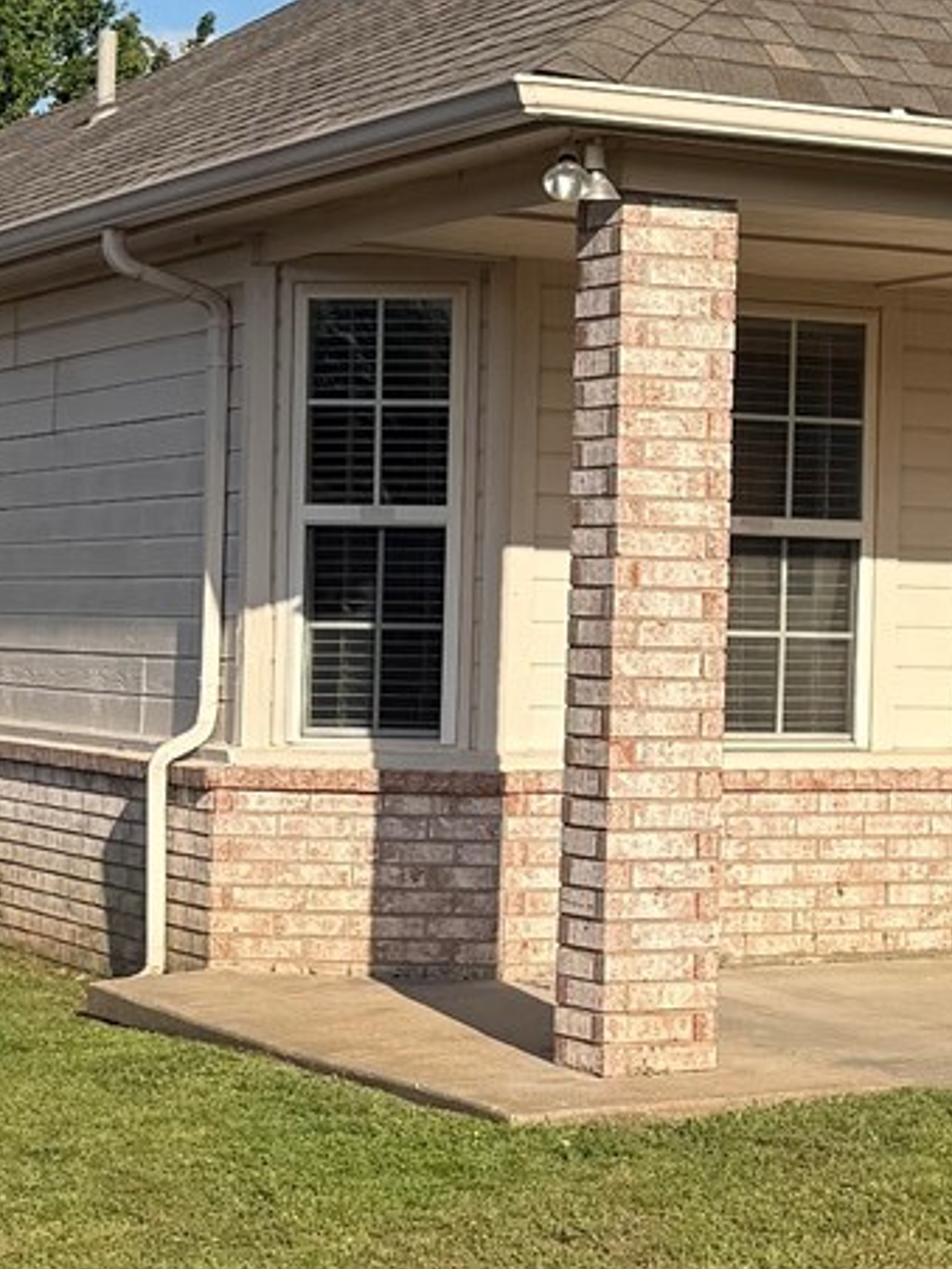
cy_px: 508
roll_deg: -1.2
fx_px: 3740
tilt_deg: +2.8
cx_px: 1238
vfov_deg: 19.2
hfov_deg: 13.9
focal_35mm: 102
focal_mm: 6.76
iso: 80
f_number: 1.78
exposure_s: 1/5319
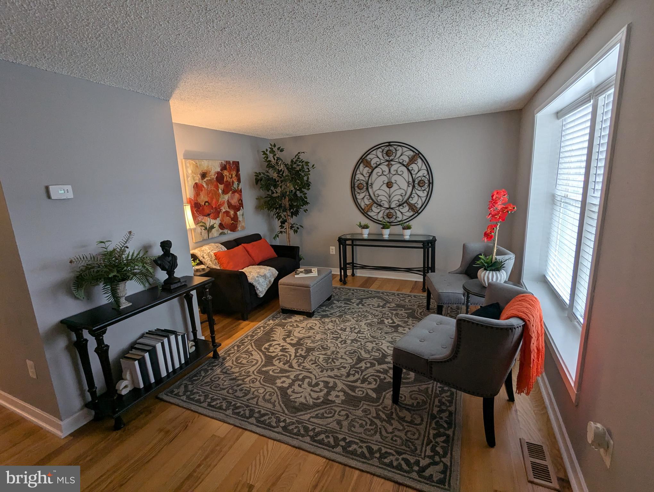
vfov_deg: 78.2
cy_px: 246
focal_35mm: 16
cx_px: 327
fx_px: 303
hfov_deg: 94.4
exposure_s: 1/40
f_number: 2.2
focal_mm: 2.35
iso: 127
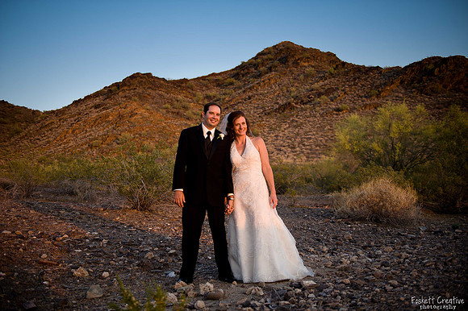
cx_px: 234
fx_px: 468
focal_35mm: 36
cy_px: 156
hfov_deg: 53.2
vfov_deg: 36.8
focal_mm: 36
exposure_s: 1/200
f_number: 2.8
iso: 200
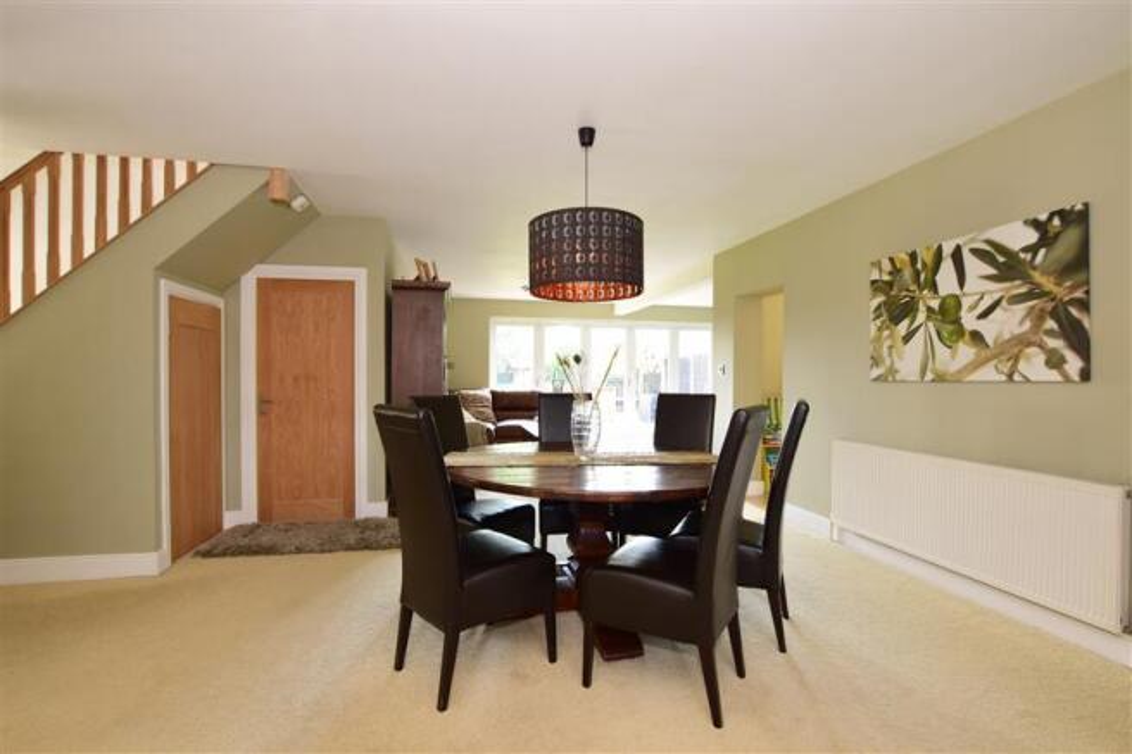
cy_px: 377
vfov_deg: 77.3
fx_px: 472
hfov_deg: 100.4
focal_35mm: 15
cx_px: 566
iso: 400
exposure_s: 1/2.5
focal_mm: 10
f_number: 11
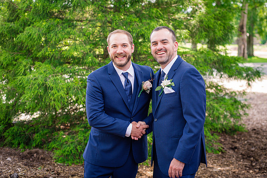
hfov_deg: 38.4
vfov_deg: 26.2
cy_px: 86
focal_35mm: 52
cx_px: 138
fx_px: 383
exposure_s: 1/320
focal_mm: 50
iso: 400
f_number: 3.2
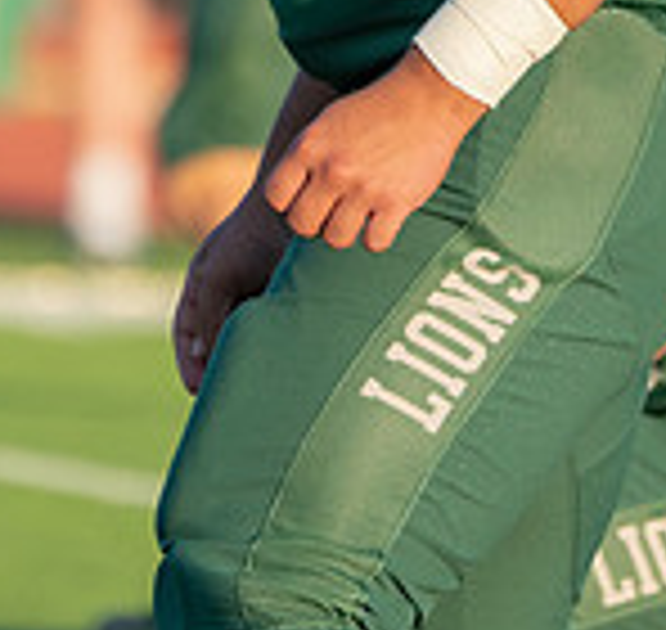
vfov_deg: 1.0
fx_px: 34387
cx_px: 306
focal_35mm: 1623
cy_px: -352
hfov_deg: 1.1
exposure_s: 1/1250
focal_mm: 400
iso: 640
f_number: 5.6
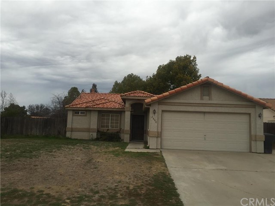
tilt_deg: +7.9
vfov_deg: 48.2
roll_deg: -1.4
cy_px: 103
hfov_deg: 61.7
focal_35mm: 29
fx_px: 230
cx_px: 138
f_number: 2.2
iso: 32
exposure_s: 1/353
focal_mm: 4.15
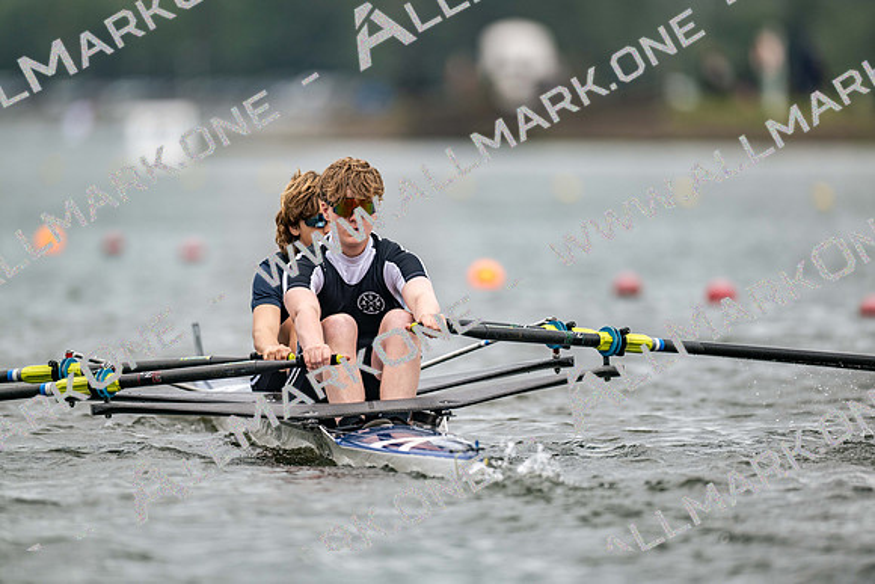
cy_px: 292
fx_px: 14586
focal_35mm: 600
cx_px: 438
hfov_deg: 3.4
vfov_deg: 2.3
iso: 280
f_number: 4
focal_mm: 600
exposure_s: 1/2500
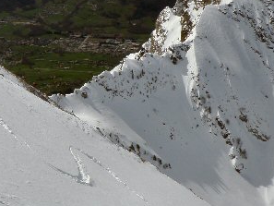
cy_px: 109
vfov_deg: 18.0
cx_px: 94
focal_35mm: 82
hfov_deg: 23.7
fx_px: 649
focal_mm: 6.53
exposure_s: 1/400
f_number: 6.3
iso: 50
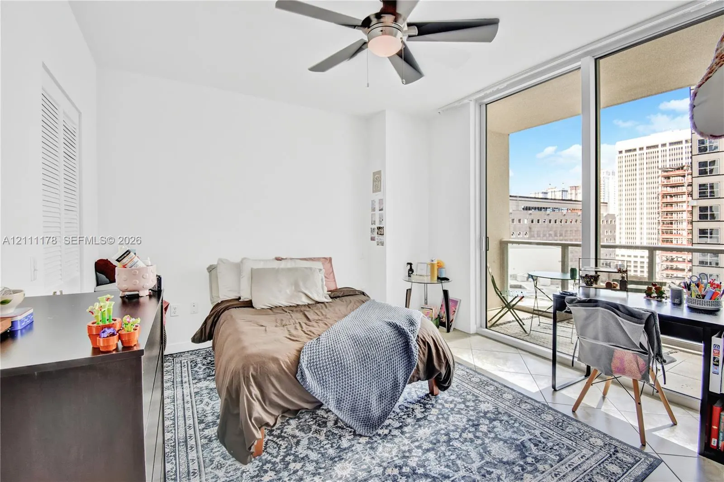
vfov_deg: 77.3
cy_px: 241
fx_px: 301
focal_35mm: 15
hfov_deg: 100.4
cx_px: 362
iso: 1250
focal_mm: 10
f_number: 4.5
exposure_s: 1/320
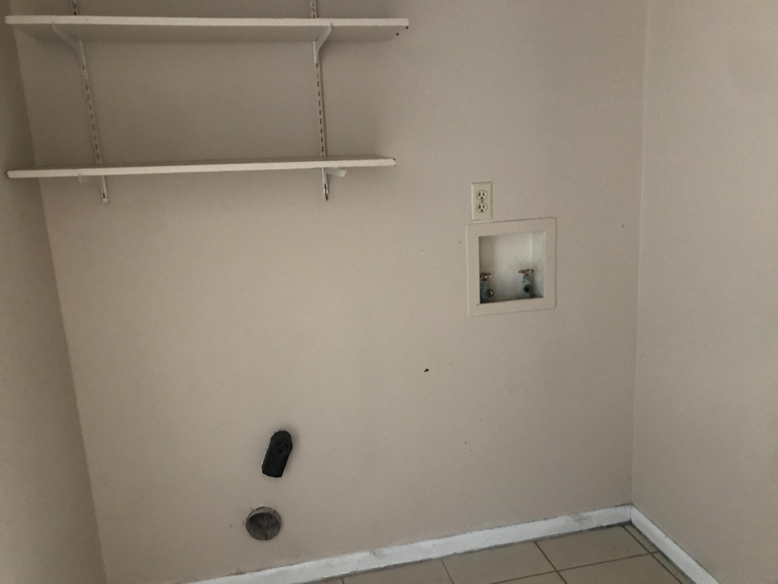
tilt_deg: -13.9
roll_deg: +3.3
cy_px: 292
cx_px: 389
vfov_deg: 49.7
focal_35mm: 28
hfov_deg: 63.4
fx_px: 629
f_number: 1.8
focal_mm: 3.99
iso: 100
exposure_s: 1/5
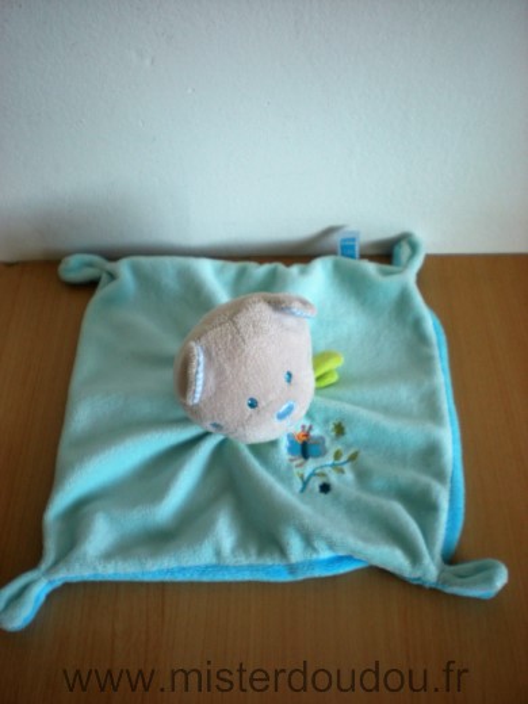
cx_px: 264
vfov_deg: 49.0
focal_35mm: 38
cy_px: 352
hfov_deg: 37.7
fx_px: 773
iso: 200
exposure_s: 1/60.2
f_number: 3.1
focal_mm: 6.3
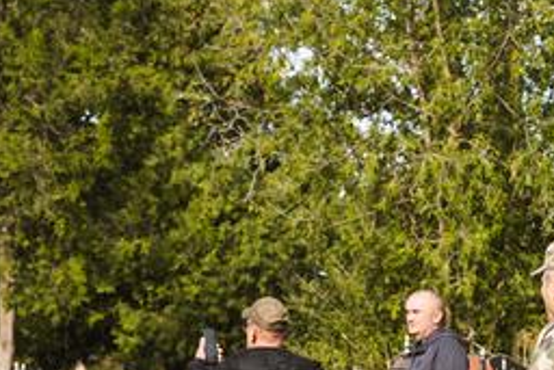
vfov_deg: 10.1
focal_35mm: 135
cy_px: 392
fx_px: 2079
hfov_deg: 15.1
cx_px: 450
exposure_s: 1/320
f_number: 4.5
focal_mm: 48
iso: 160
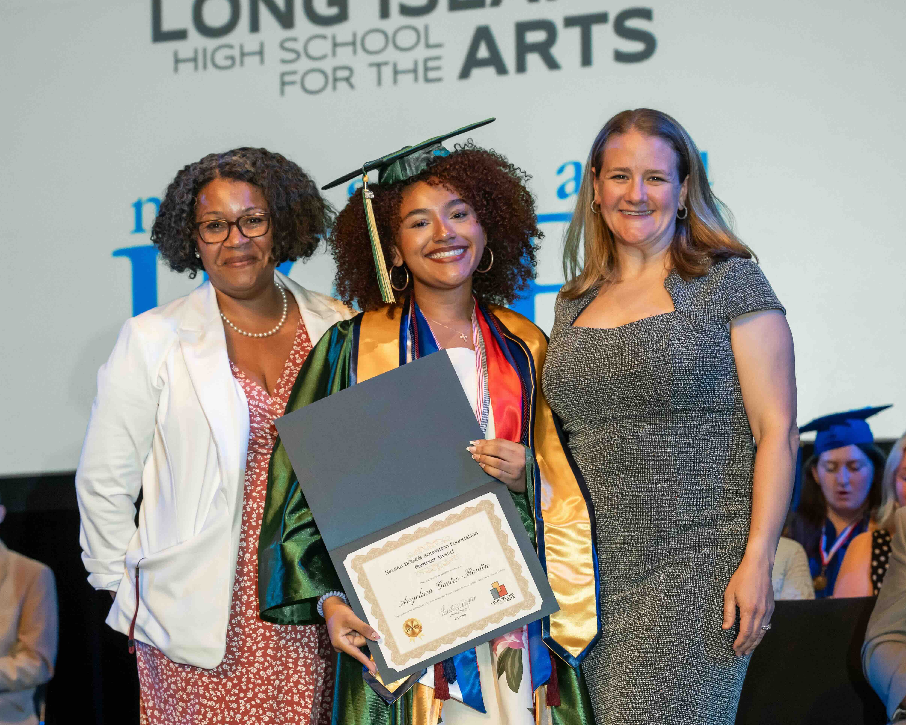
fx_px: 3003
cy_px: 421
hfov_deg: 17.2
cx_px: 429
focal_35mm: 112
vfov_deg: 13.8
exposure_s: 1/250
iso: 1600
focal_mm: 70
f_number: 5
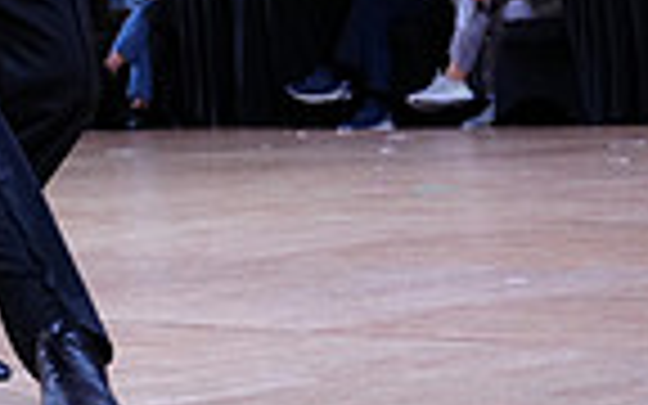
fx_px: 3126
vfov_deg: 7.3
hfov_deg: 11.3
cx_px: -360
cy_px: -245
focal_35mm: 177
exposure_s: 1/500
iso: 2000
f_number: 4.5
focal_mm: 43
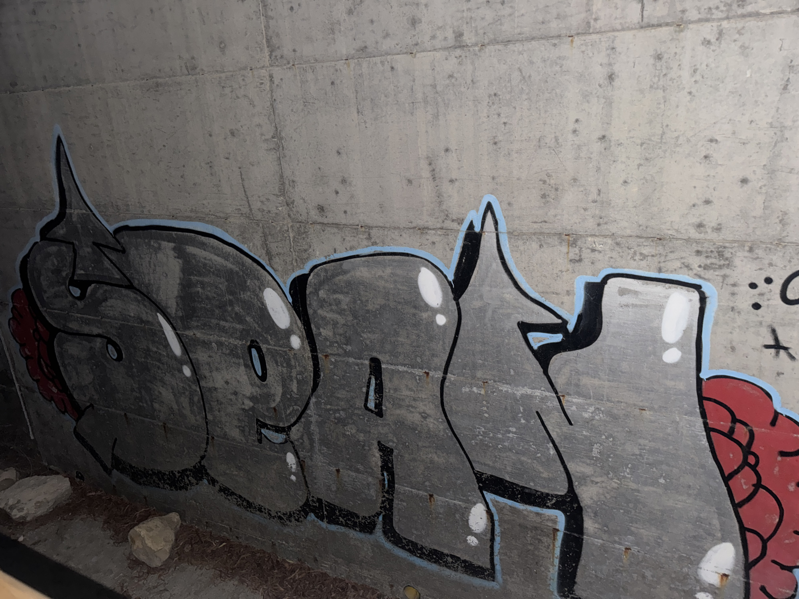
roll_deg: +4.2
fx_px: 554
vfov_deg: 56.8
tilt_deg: -19.2
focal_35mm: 24
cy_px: 300
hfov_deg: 71.6
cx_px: 400
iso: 160
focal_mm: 6.76
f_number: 1.78
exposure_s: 1/4
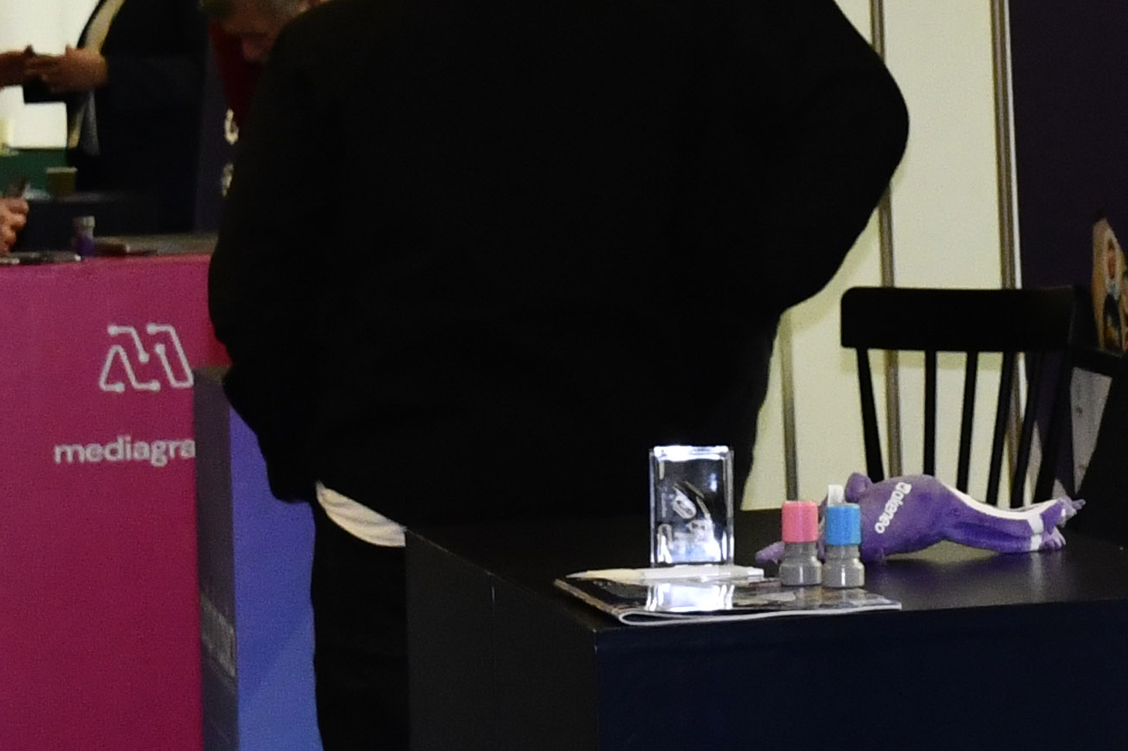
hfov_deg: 9.2
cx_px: 1758
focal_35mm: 216
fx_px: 6766
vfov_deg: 6.3
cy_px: 29
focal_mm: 34
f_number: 6.3
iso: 1600
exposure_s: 1/125
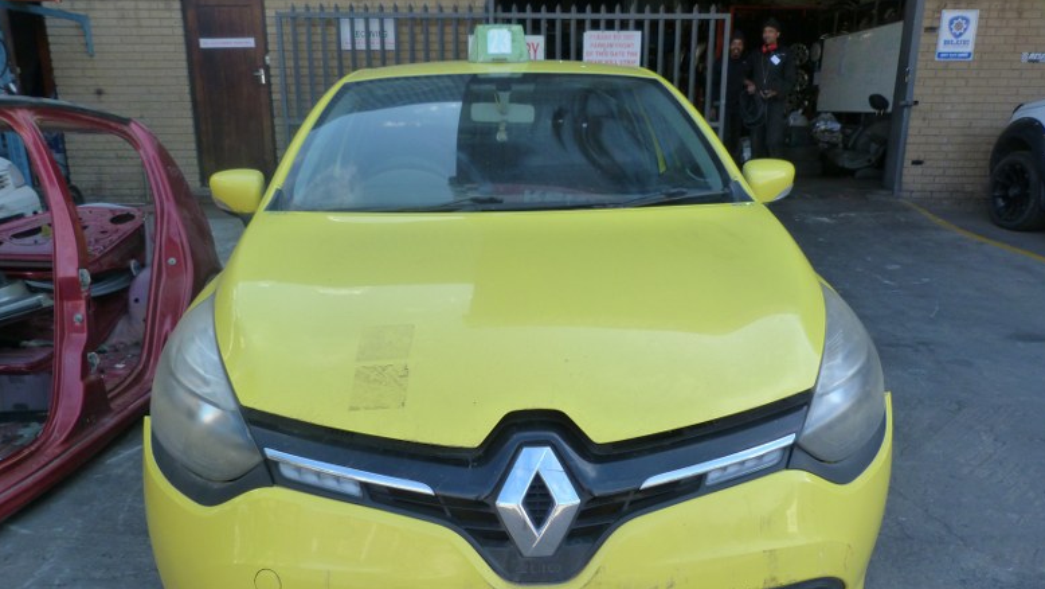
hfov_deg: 67.9
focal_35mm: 28
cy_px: 370
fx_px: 776
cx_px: 527
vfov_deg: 41.2
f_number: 3.6
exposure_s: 1/125
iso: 125
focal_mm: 4.5
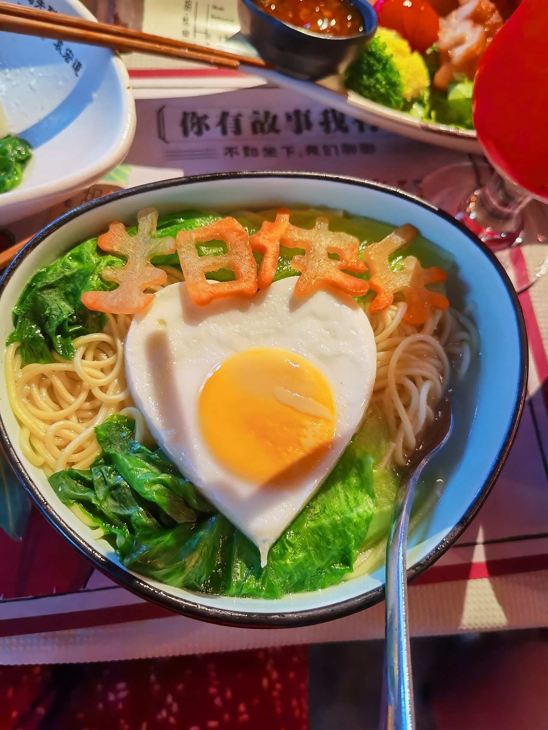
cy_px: 365
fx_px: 570
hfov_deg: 51.3
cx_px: 274
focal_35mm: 27
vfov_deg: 65.3
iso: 320
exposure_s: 1/100
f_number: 1.9
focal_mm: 6.71
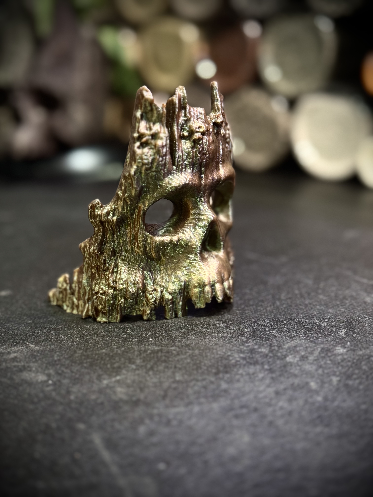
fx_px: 690
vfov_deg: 39.7
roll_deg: +0.6
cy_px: 248
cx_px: 186
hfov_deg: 30.3
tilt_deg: -16.5
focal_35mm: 48
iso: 320
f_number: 1.78
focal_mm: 6.76
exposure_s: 1/40
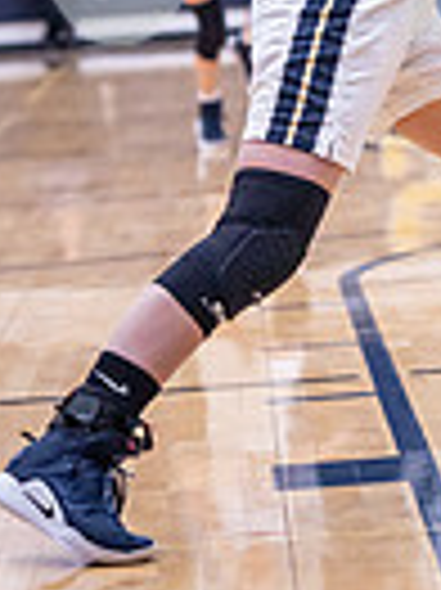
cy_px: -410
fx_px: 3947
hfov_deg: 6.3
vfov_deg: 8.3
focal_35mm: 232
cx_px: 567
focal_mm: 70
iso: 2000
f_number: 2.8
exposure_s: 1/1250
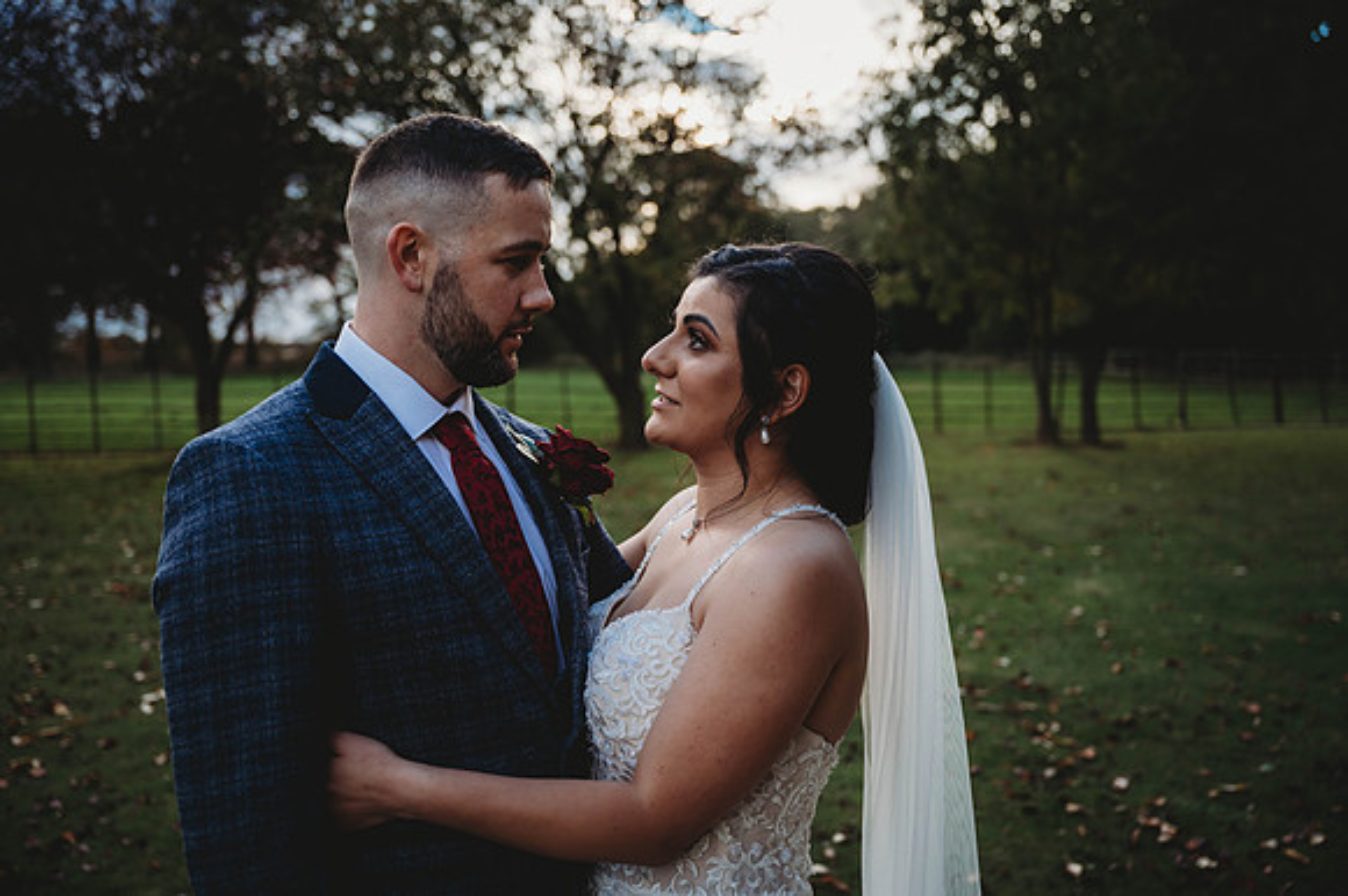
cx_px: 674
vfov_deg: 37.8
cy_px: 448
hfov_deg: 54.5
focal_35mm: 35
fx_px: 1310
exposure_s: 1/800
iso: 100
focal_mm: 35
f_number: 2.8
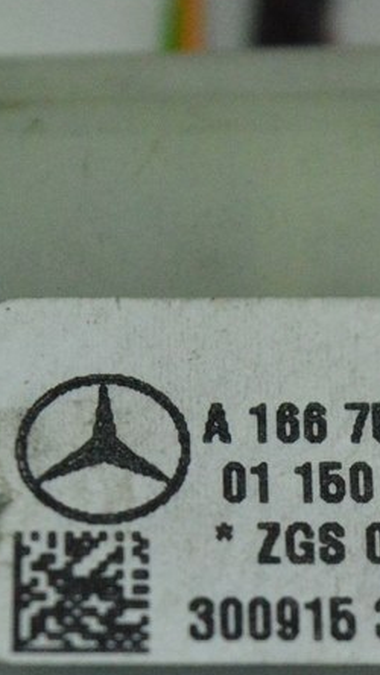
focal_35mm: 199
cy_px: 501
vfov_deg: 10.8
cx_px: 336
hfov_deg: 6.1
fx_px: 3566
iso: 6400
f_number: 5.6
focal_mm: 55
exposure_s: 1/1000
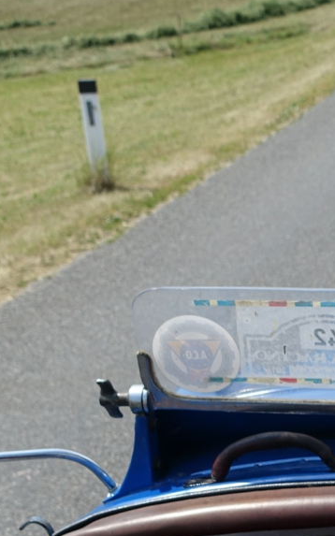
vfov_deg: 20.7
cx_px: 560
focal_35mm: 98
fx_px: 1432
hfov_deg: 12.4
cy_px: 500
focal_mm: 12.35
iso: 125
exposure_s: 1/125
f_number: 4
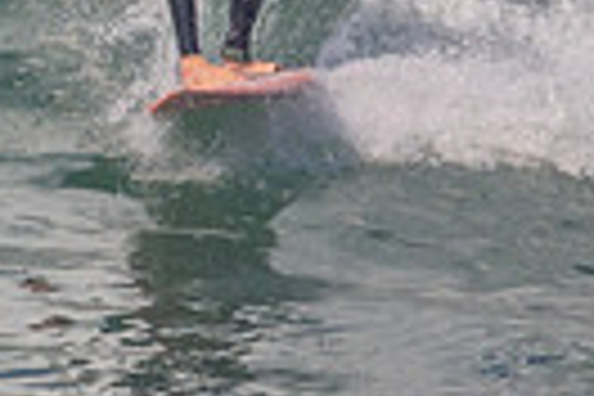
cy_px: -128
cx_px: -50
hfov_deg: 0.6
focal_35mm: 3504
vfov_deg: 0.4
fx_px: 57811
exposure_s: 1/2000
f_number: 11
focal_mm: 800
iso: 800
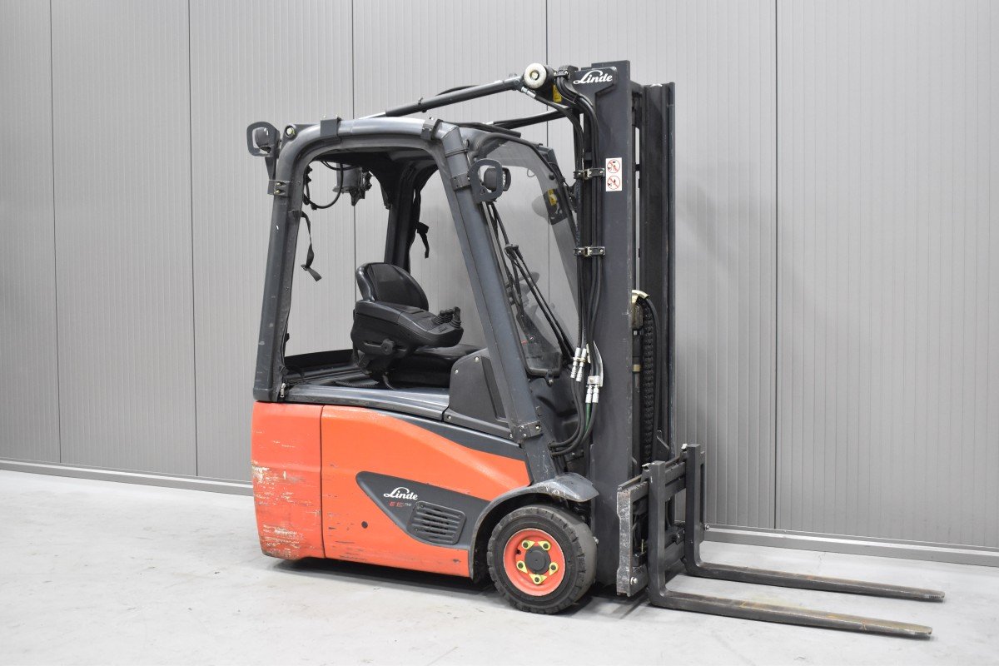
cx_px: 500
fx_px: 1082
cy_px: 333
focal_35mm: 39
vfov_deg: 34.2
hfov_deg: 49.6
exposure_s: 1/25
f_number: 5
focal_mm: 26
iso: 1600
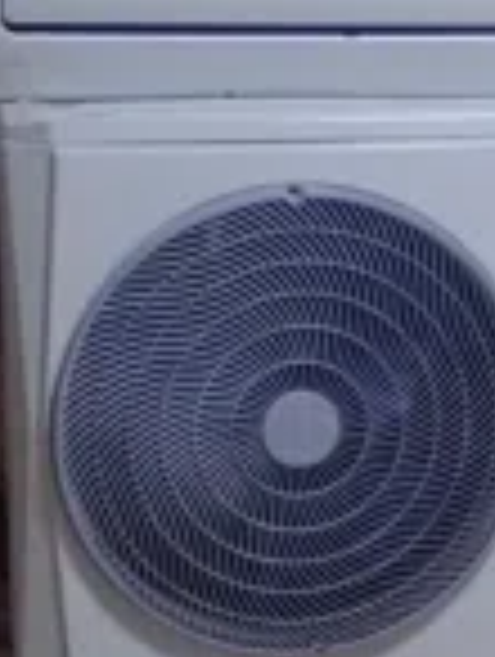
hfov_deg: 11.7
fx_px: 2395
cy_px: 356
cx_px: 454
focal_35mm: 126
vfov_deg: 15.6
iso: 1090
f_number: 1.9
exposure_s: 1/33.3
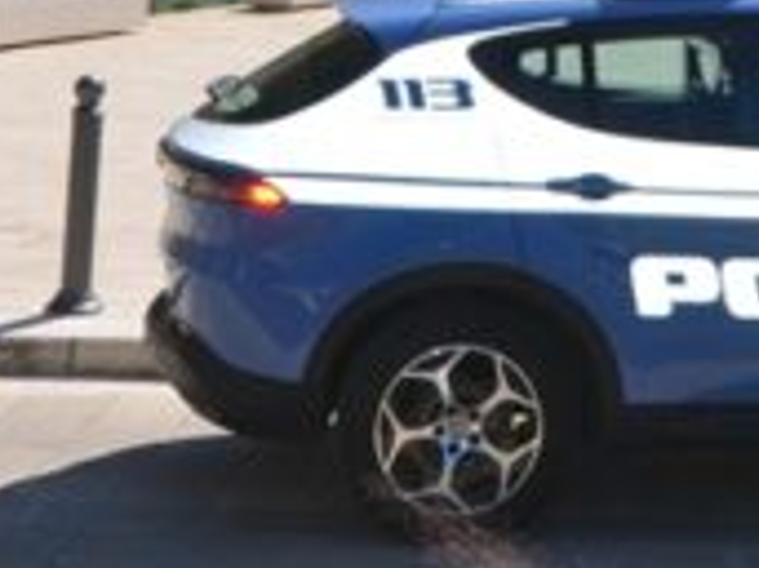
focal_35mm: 126
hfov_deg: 15.4
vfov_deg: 11.0
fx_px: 2761
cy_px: -457
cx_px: 755
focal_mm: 20
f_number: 10
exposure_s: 1/200
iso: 100
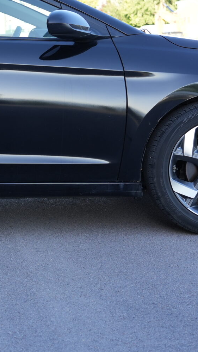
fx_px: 877
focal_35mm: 94
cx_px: -58
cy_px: 84
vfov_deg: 22.5
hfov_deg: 12.5
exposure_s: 1/200
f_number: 4
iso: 200
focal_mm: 35
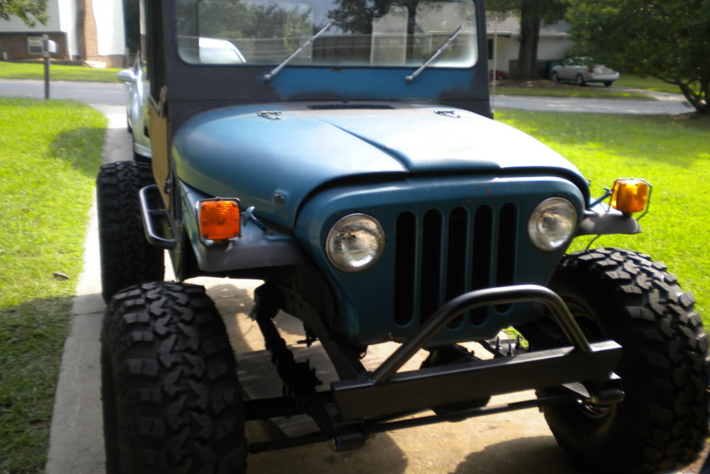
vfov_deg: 35.9
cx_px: 357
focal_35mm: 37
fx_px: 730
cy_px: 205
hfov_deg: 51.9
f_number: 3.1
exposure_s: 1/217
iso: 80
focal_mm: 6.3
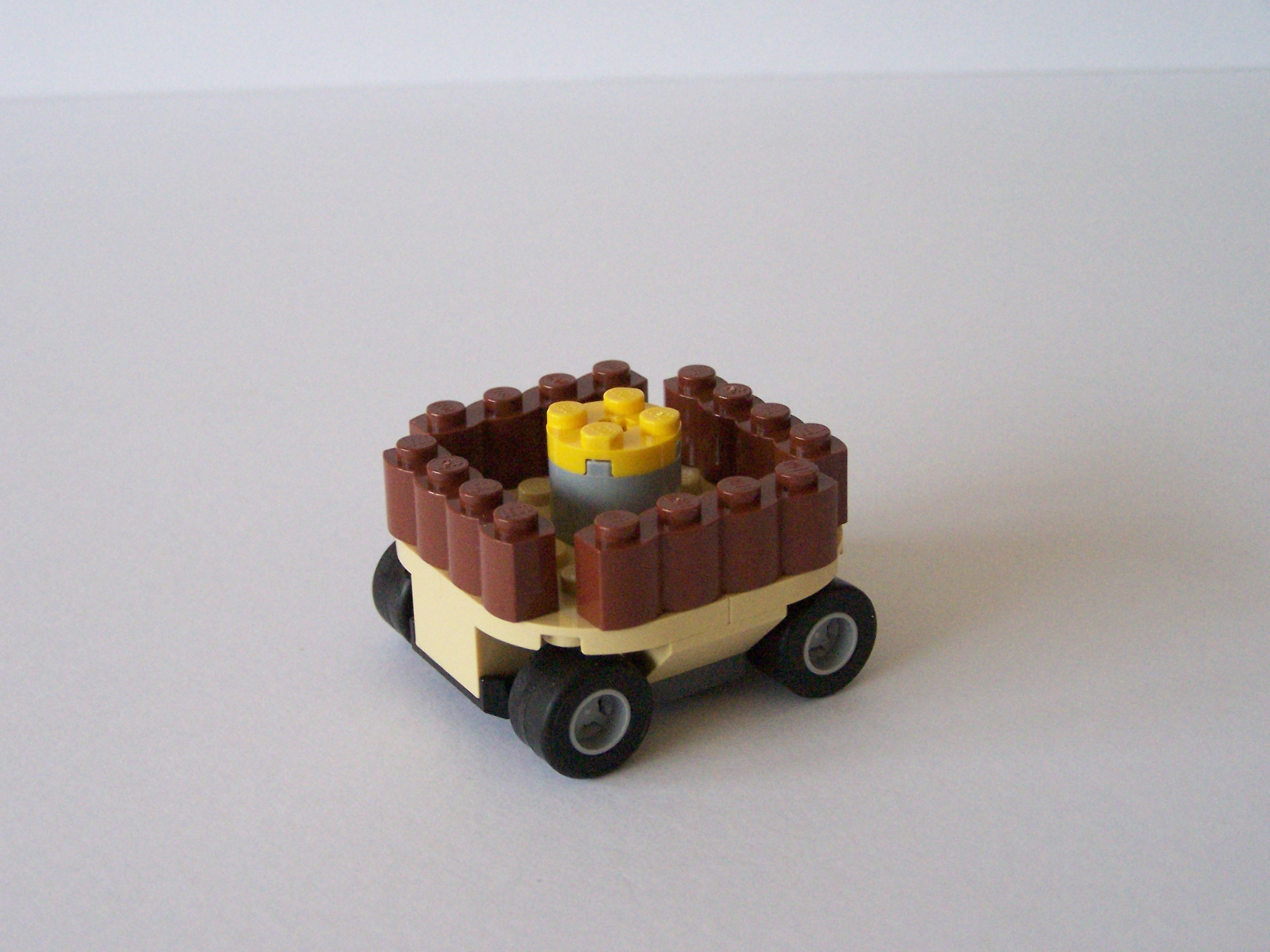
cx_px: 635
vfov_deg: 24.8
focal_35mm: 59
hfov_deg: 32.7
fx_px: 2165
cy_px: 476
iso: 400
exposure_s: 1/250
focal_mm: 9.8
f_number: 3.1
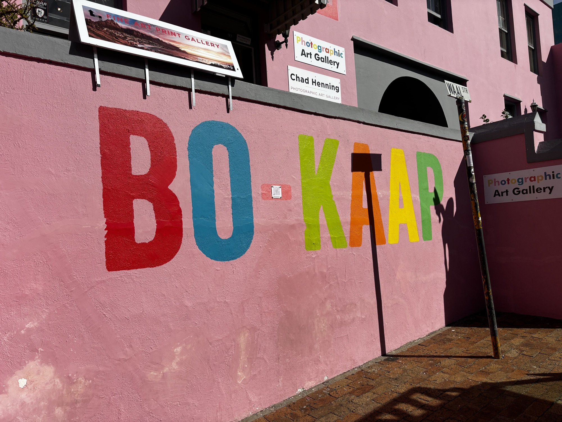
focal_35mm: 26
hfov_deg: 67.3
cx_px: 281
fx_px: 422
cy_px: 211
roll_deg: -1.1
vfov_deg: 53.1
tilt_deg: +7.0
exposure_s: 1/9091
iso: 50
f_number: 1.6
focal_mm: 5.96
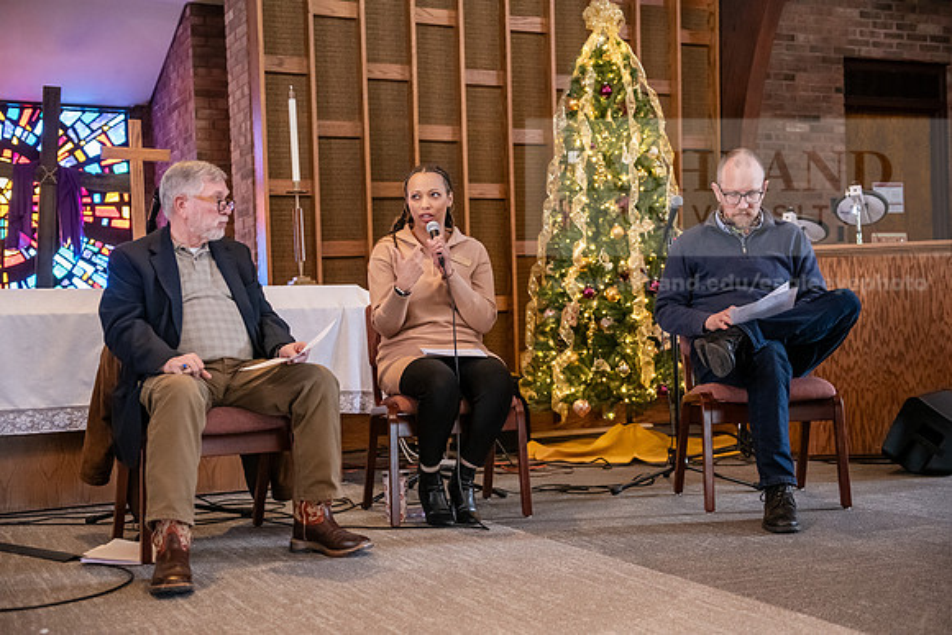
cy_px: 318
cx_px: 476
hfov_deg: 41.1
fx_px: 1270
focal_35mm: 48
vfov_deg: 28.1
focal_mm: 48
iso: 4000
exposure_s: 1/160
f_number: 3.2
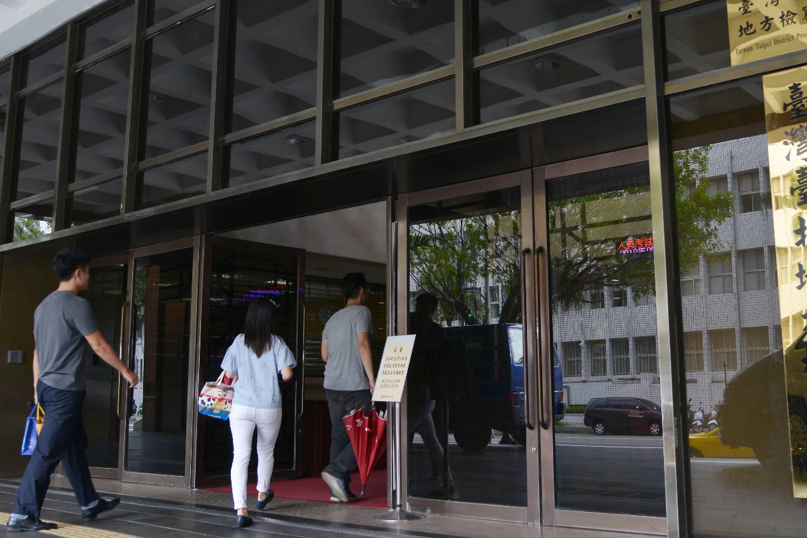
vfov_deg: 35.0
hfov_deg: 50.5
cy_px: 225
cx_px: 466
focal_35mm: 38
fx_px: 852
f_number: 4
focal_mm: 24
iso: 400
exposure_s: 1/125
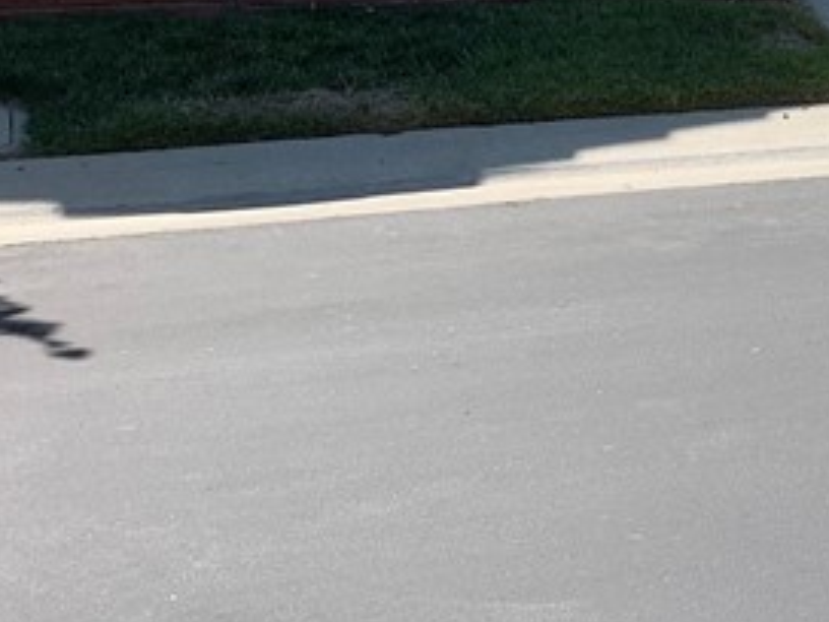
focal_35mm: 98
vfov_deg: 14.9
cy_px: 27
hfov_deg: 18.9
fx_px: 2347
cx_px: 994
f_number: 1.8
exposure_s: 1/1490
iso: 25
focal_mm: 4.25
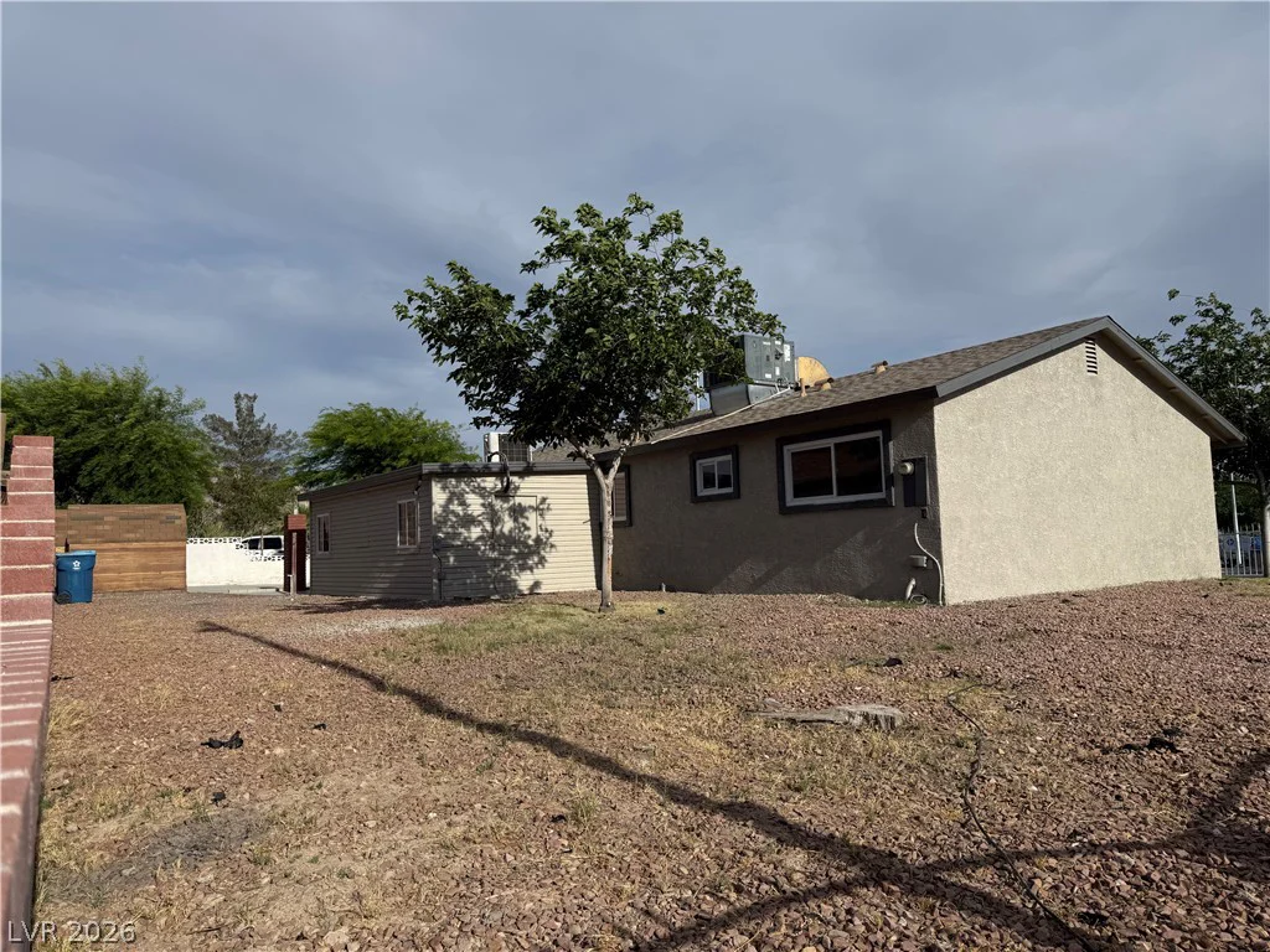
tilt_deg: +5.4
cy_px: 476
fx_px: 881
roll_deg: +2.1
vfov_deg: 56.8
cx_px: 635
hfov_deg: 71.6
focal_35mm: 24
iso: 80
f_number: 1.78
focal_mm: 6.76
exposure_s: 1/9091
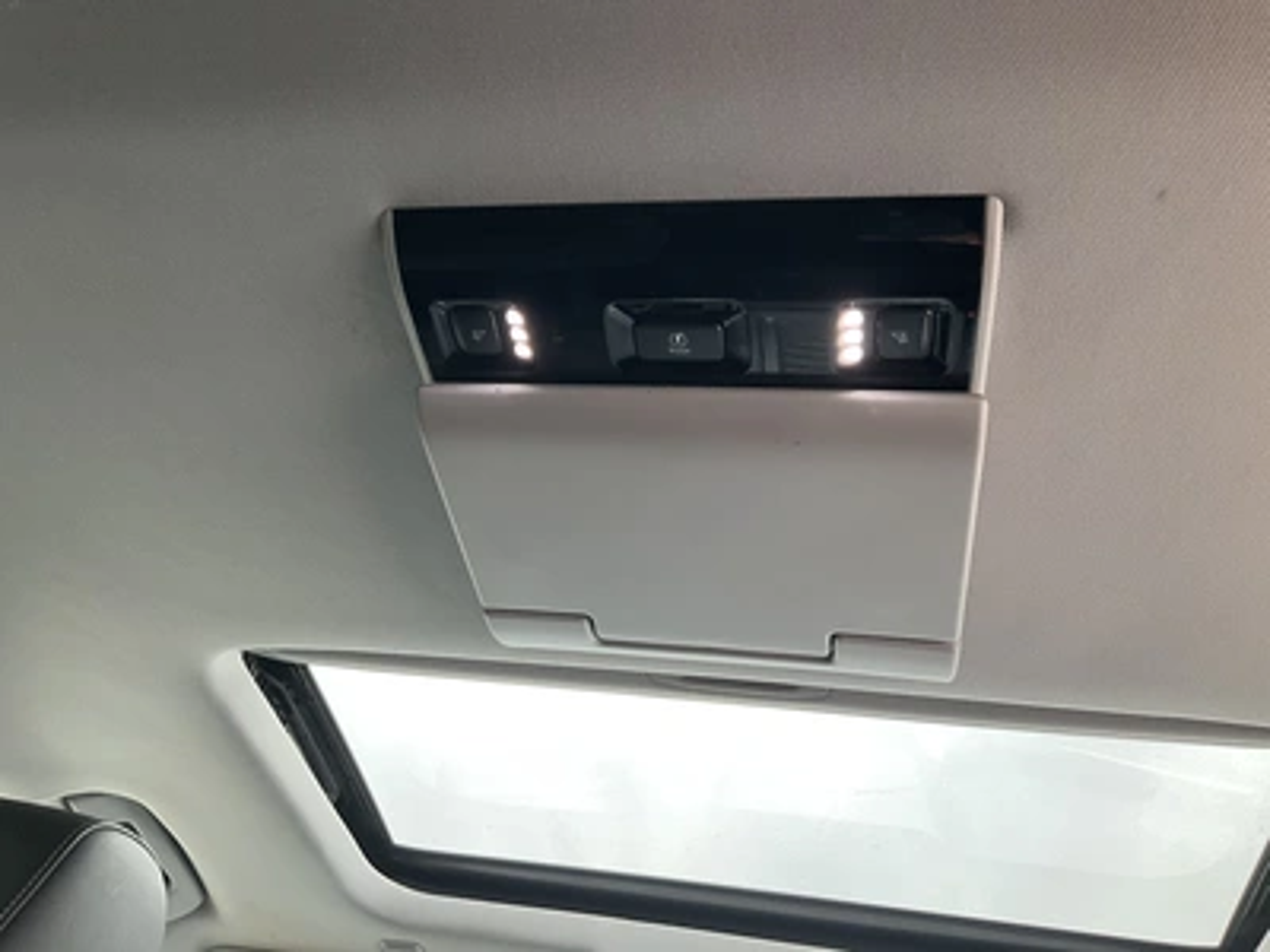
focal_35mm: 29
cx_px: 635
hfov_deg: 61.7
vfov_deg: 48.2
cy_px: 476
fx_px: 1064
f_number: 1.8
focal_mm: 3
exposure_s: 1/60
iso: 80
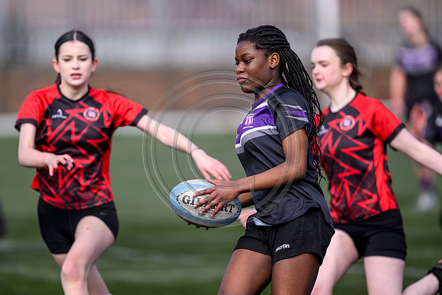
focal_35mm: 400
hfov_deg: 5.2
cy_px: 148
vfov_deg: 3.4
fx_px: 4912
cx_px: 221
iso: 500
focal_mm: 400
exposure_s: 1/3200
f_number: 3.2
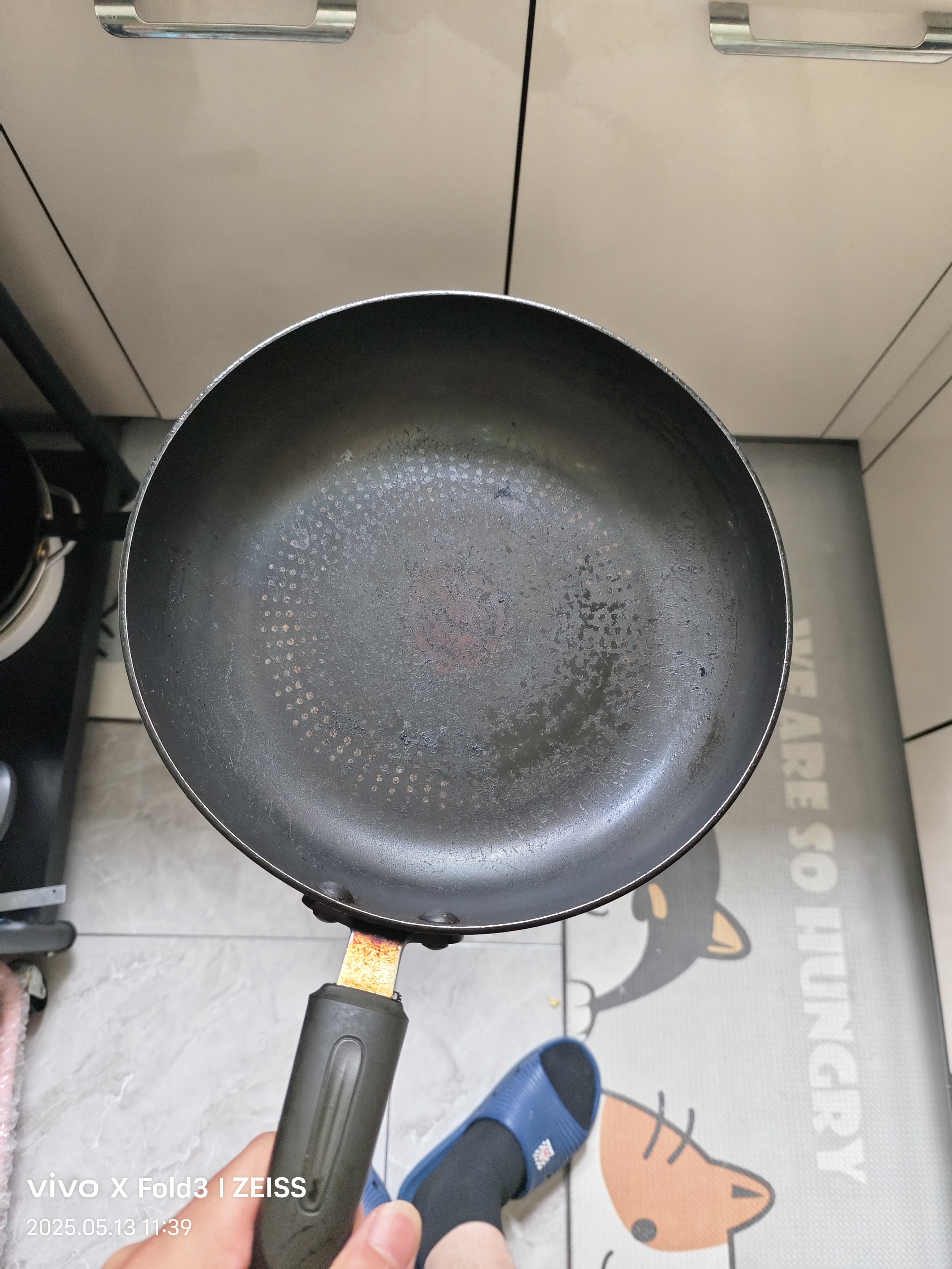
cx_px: 476
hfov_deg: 58.9
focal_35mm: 23
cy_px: 634
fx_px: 843
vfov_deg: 73.9
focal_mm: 5.5
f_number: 1.75
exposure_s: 1/50
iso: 104
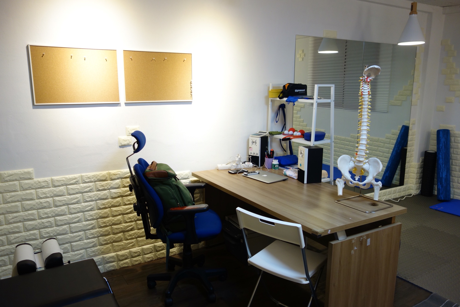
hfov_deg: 65.5
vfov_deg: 46.4
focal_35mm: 28
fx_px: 358
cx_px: 230
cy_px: 154
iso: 125
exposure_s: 1/80
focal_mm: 10.4
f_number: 1.8
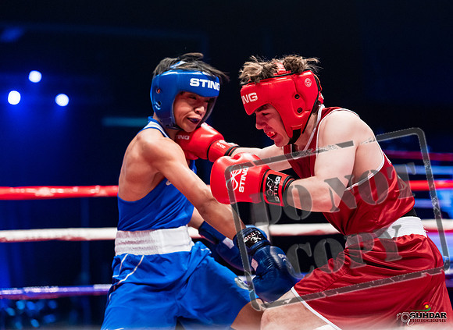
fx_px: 1158
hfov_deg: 22.1
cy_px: 137
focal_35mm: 89
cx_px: 290
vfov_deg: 16.2
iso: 3200
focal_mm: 72
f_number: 2.5
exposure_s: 1/1000
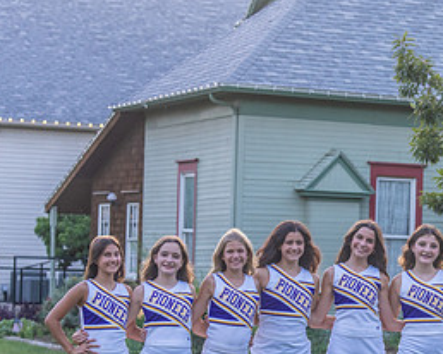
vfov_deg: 10.4
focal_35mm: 148
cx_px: 464
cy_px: 290
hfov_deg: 12.8
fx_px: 1939
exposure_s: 1/320
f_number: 4
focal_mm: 70
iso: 1600
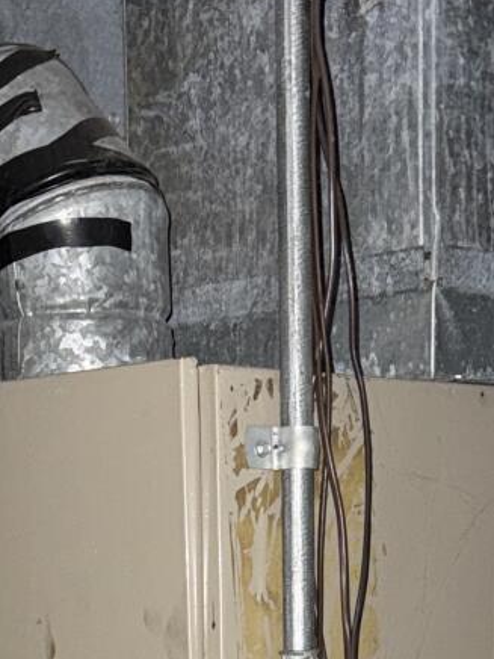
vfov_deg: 15.7
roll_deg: +2.0
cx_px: 202
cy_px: 1134
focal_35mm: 110
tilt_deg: -15.2
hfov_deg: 13.5
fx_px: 2093
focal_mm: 6.76
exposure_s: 1/4
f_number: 1.78
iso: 80
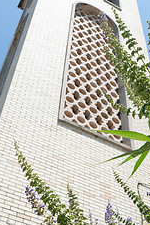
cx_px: 104
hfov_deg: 24.0
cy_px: 120
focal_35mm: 56
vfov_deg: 35.6
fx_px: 350
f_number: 14
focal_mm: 28
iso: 250
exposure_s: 1/160
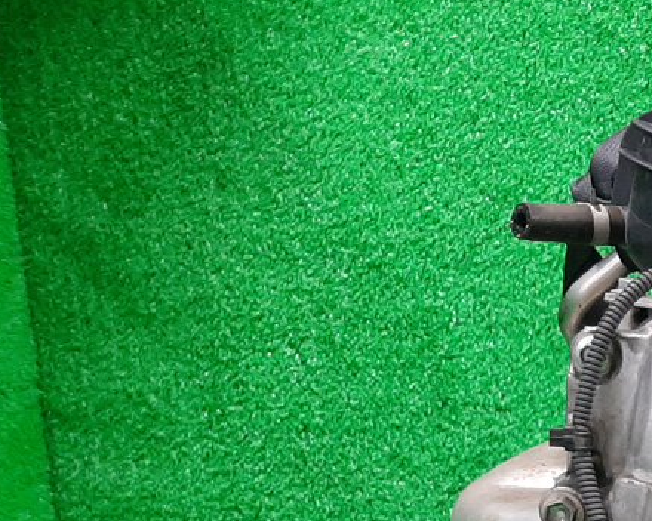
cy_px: 758
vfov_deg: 16.9
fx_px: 1602
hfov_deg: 20.0
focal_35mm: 83
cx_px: 962
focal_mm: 3.93
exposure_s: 1/50
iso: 181
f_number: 1.7
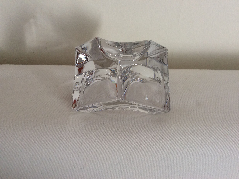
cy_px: 90
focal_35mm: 32
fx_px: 221
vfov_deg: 44.1
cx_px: 120
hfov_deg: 56.9
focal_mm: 3.3
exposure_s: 1/25
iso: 64
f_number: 2.4
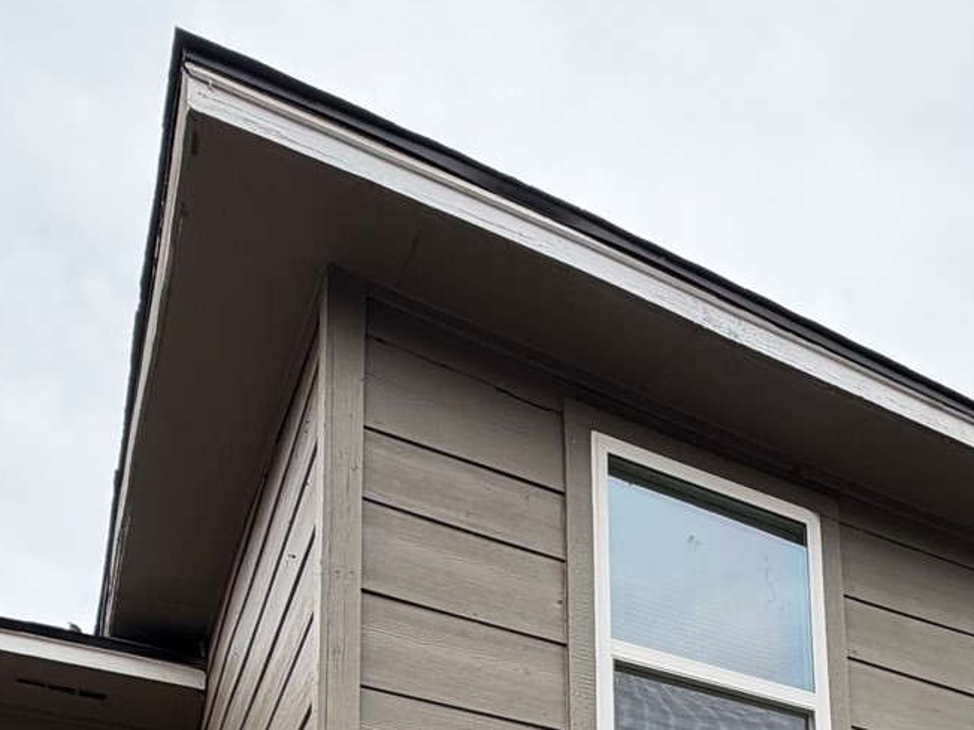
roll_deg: +3.2
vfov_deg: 25.4
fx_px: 1238
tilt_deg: +9.2
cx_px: 828
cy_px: 1078
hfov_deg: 40.5
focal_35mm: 44
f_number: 2.2
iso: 50
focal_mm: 2.22
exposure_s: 1/316
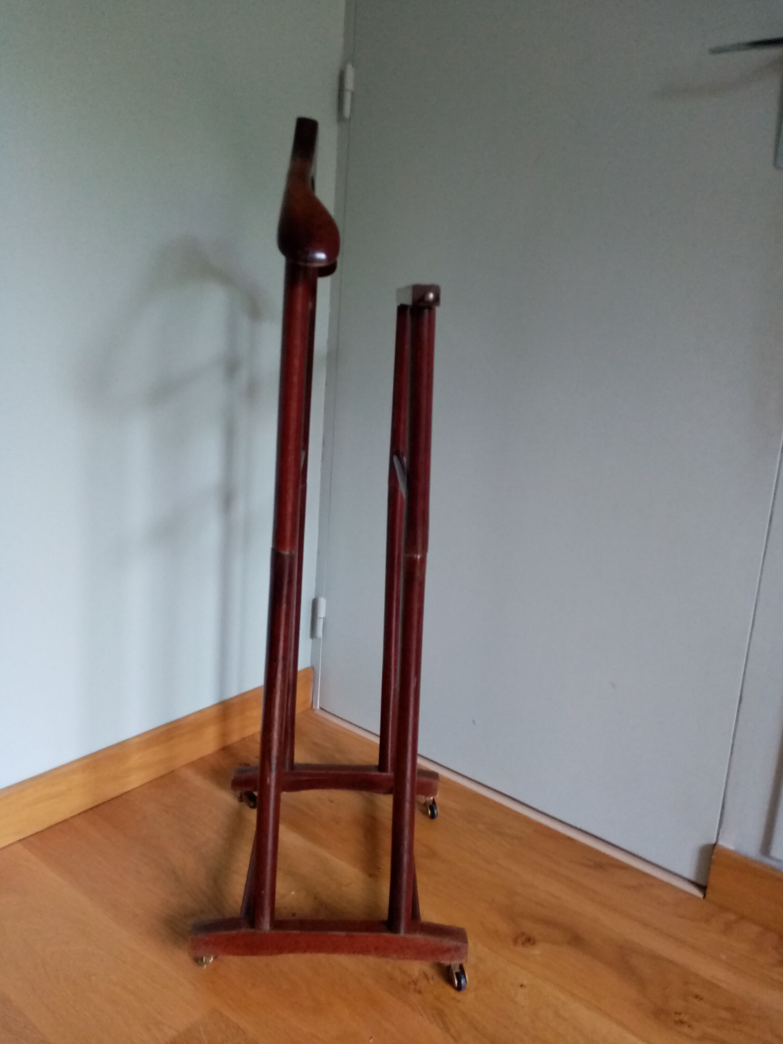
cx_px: 388
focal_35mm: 27
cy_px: 508
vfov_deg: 65.3
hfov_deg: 51.3
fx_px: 814
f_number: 1.8
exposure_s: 1/25
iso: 426
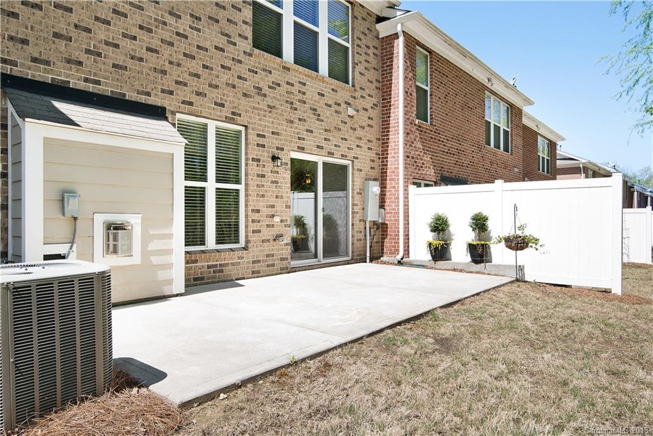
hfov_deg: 76.1
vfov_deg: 55.1
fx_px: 417
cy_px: 218
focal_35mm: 23
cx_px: 326
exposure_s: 1/125
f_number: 10
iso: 200
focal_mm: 23
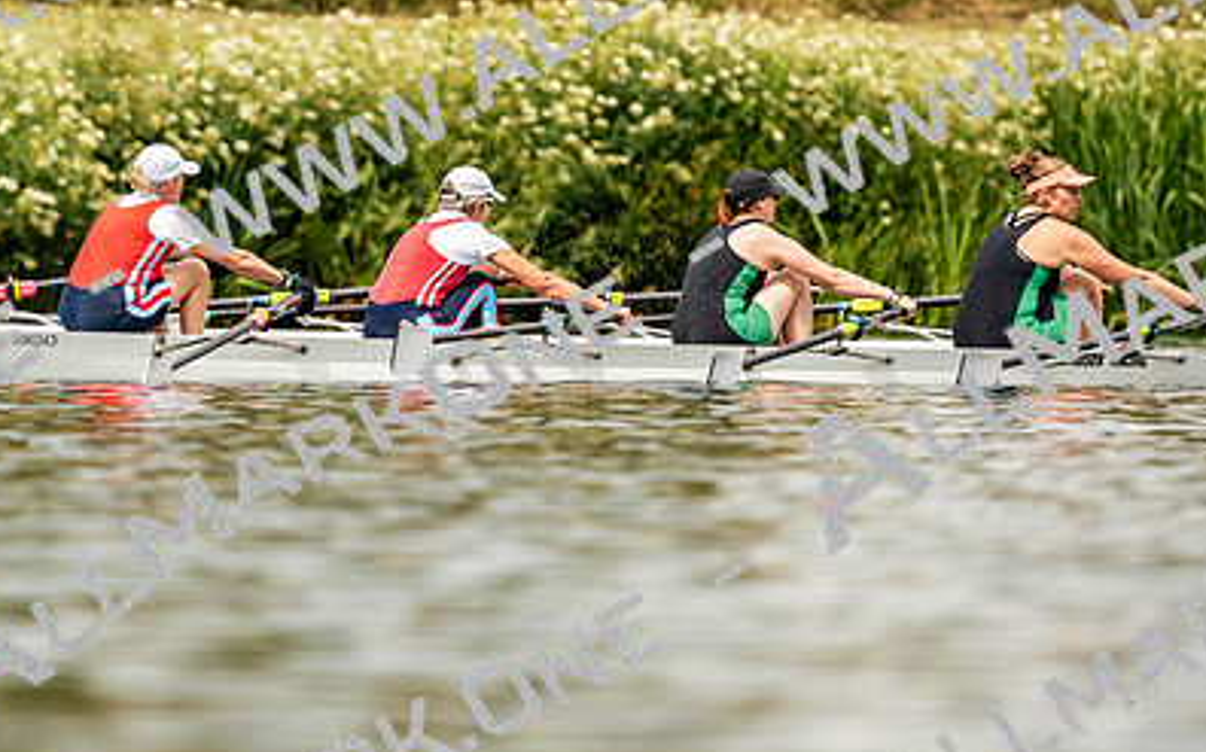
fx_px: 29465
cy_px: 266
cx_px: 551
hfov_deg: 2.3
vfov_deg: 1.5
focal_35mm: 897
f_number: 6.3
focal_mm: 600
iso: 200
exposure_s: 1/2000
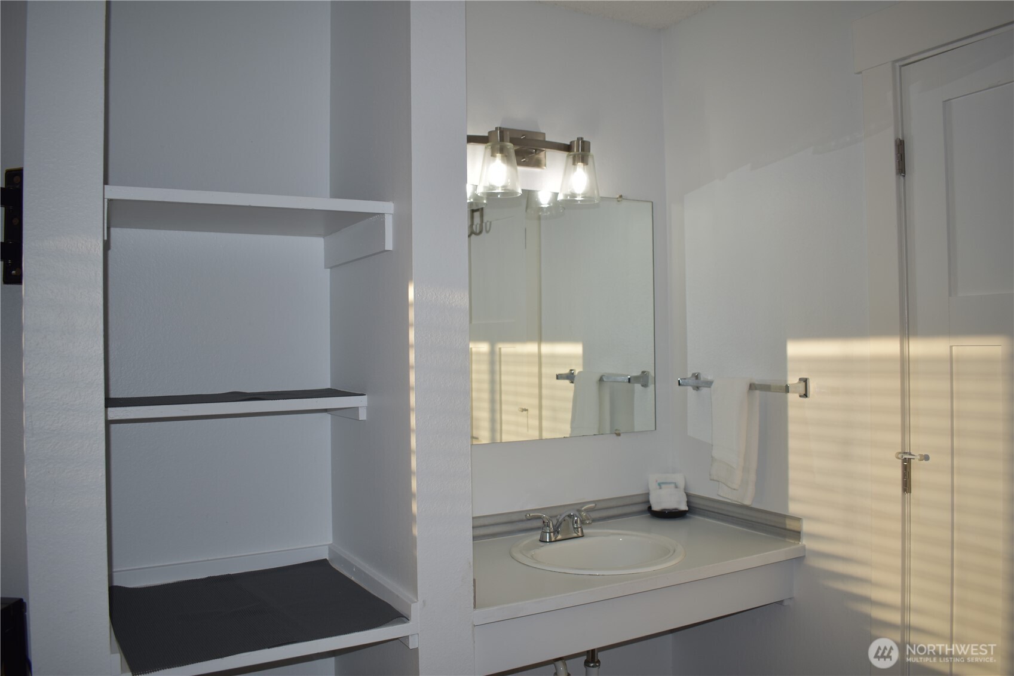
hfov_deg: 61.9
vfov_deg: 43.6
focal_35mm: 30
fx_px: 845
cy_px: 338
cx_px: 507
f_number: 3.5
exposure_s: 1/200
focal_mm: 20
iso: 100
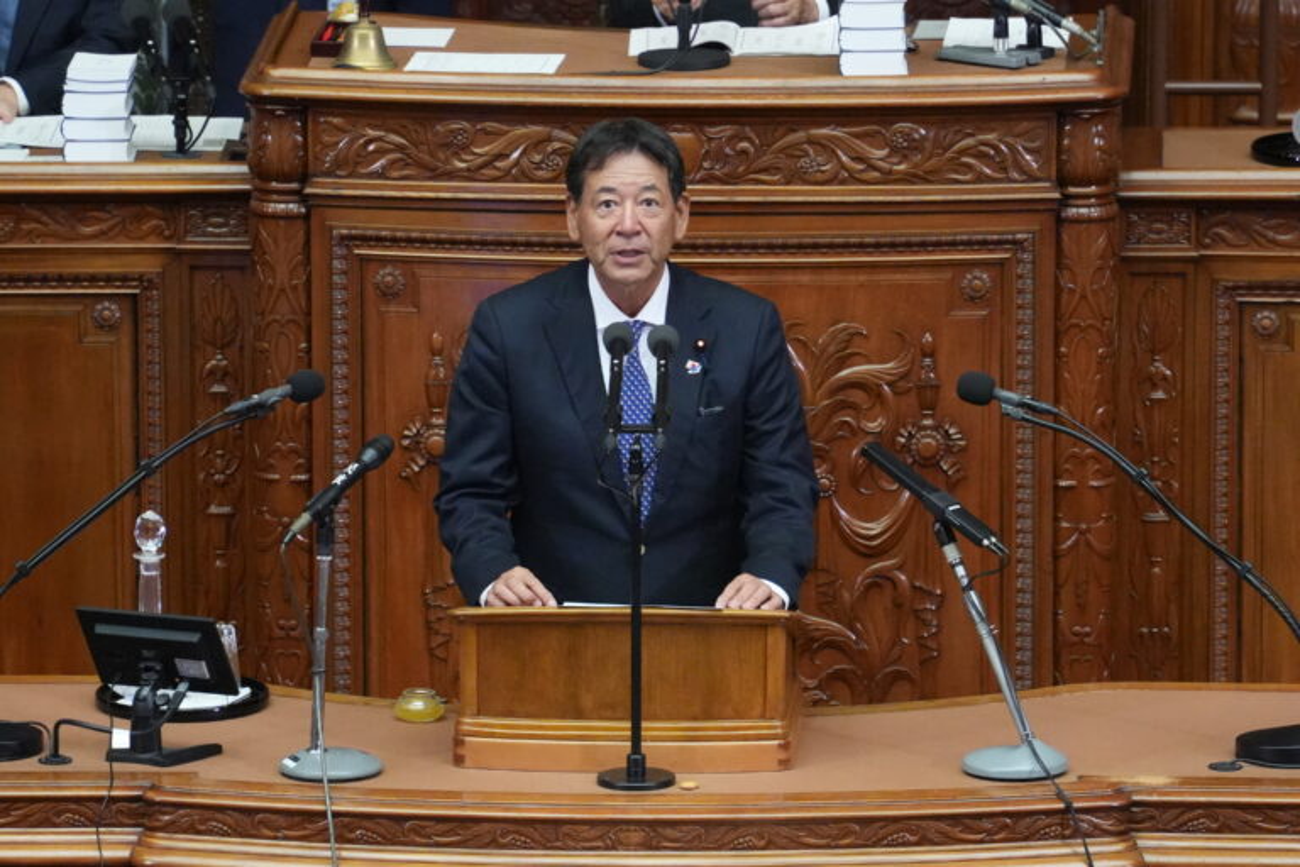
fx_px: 10832
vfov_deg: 4.6
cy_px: 434
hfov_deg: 6.9
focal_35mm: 300
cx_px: 650
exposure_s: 1/125
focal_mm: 200
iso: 10000
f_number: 5.6
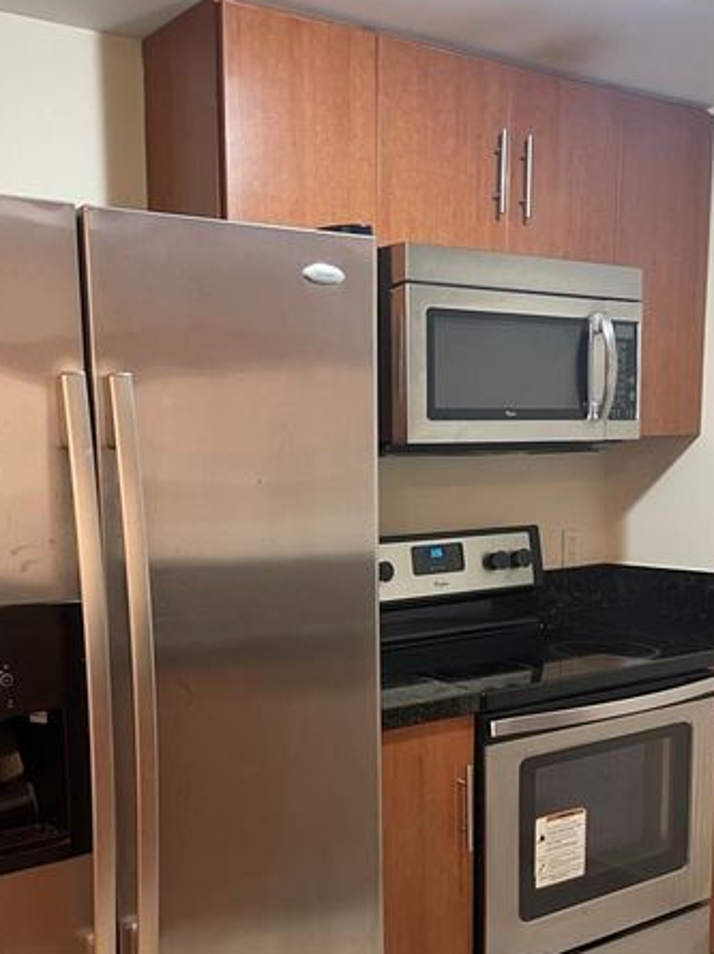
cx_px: 283
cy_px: 618
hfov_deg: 36.6
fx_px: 1074
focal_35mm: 39
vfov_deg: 47.3
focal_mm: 4.2
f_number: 1.6
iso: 320
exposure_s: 1/60
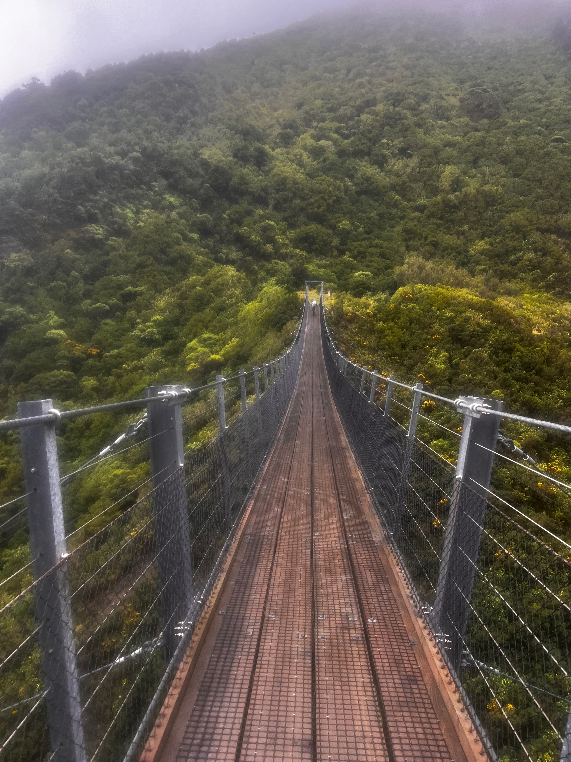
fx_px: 594
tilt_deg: -7.6
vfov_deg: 65.3
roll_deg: -1.6
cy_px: 391
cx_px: 294
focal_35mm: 27
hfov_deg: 51.3
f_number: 1.6
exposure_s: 1/122
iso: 100
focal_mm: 5.1
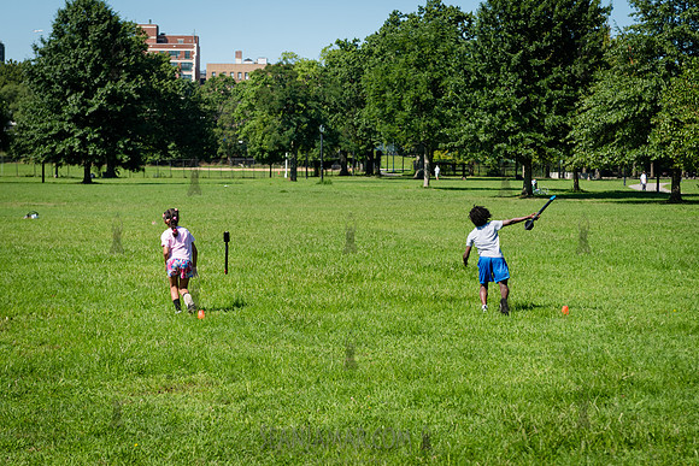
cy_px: 256
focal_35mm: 86
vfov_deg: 15.9
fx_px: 1666
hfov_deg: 23.7
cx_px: 378
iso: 200
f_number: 3.5
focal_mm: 62
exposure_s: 1/1600
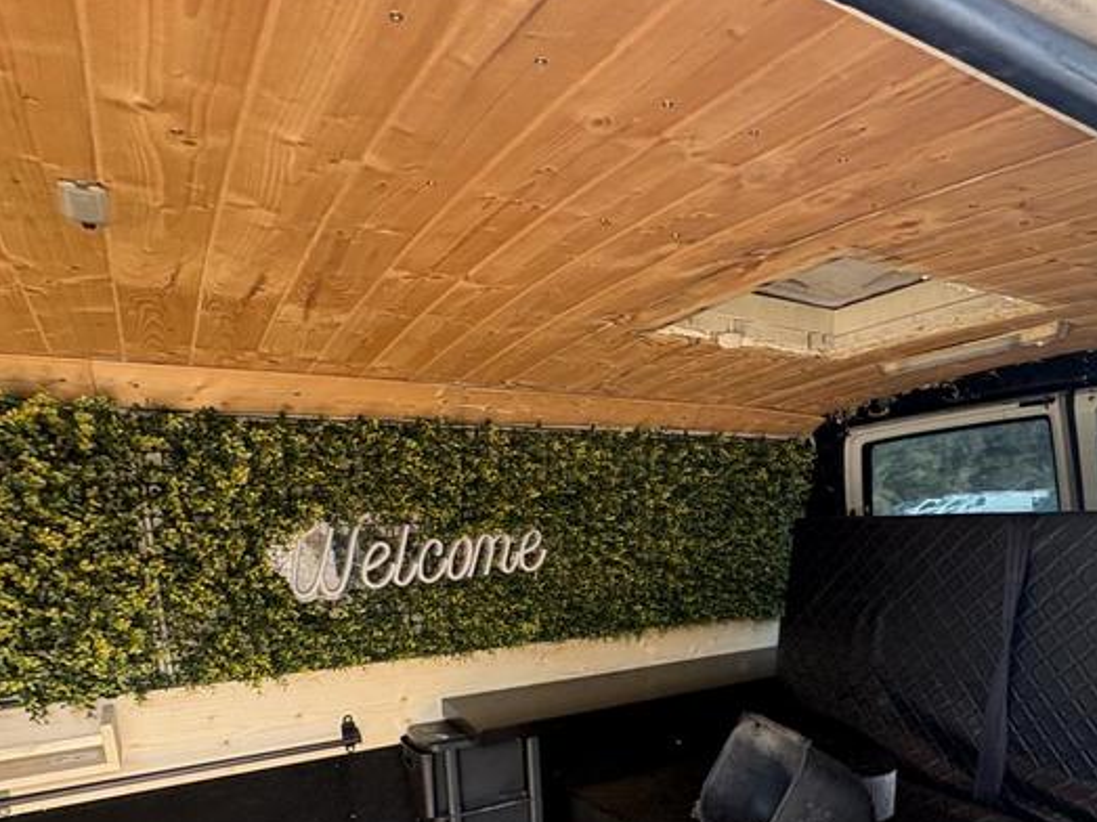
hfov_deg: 70.7
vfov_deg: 53.3
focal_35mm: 24
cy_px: 650
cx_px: 667
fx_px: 760
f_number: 2.2
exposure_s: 1/136
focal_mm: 2.22
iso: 100
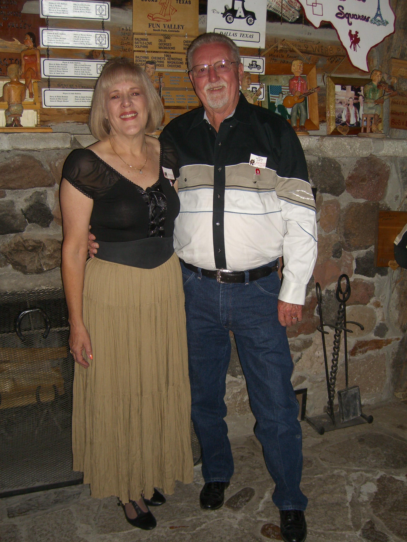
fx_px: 596
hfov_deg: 37.7
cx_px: 204
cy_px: 271
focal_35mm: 38
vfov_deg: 49.0
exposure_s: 1/60
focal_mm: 7.9
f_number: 2.8
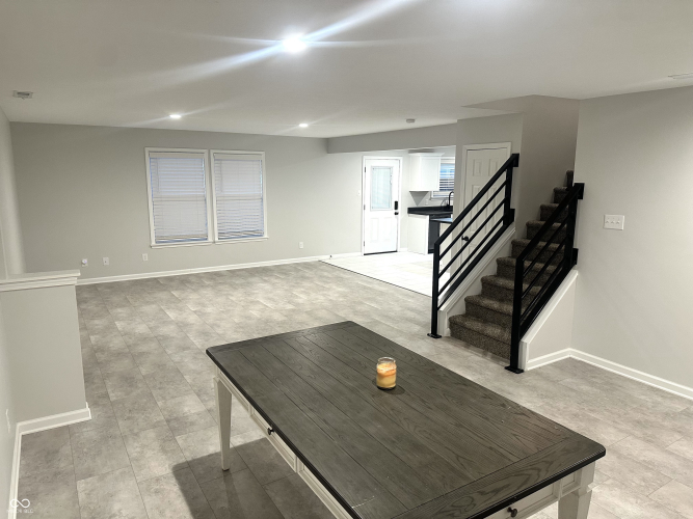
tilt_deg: -9.9
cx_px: 346
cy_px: 260
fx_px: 480
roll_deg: -0.4
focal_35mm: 24
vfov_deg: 56.8
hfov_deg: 71.6
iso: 250
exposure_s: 1/60
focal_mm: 6.86
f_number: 1.78
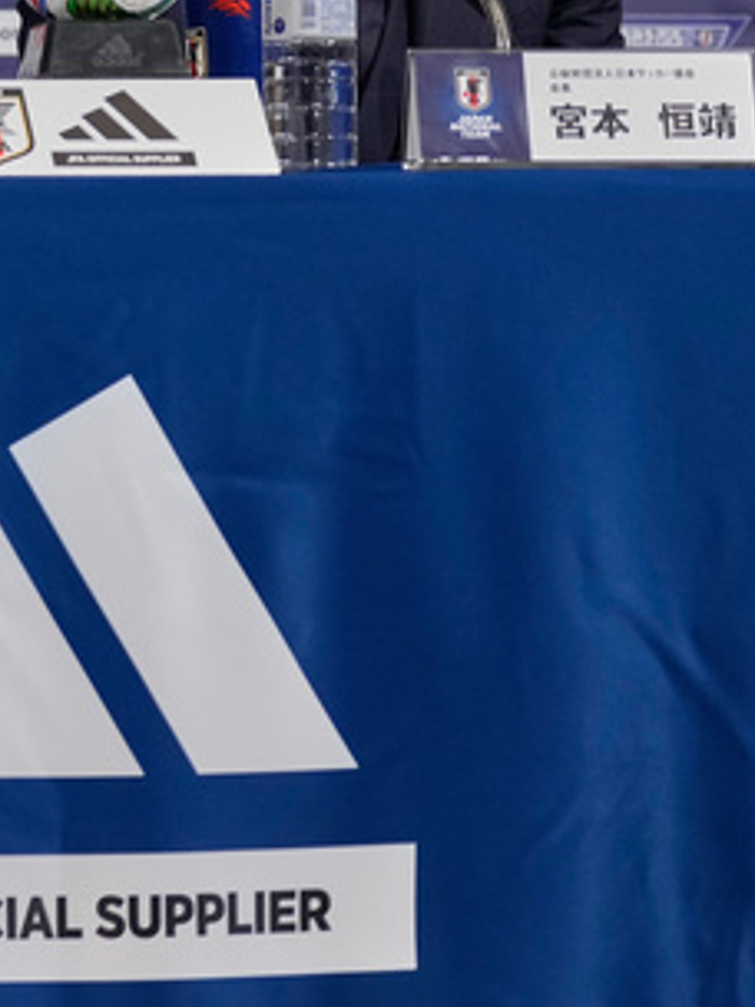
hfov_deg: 5.3
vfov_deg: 7.3
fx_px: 7910
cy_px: -7
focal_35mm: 272
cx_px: -878
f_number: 2.8
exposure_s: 1/320
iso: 640
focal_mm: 84
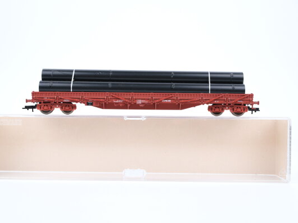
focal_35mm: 49
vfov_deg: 29.7
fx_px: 422
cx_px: 132
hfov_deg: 38.9
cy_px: 112
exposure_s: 1/125
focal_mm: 30
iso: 400
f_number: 7.1
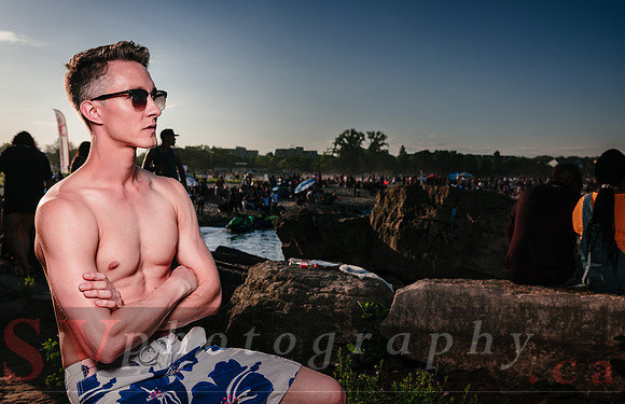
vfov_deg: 34.8
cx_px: 293
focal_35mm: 37
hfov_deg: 51.7
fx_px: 645
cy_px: 183
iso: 64
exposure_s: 1/200
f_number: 5.6
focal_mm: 35
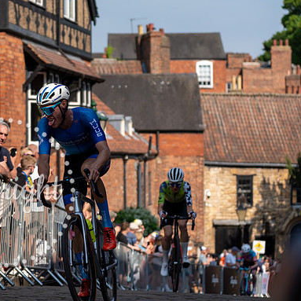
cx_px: 43
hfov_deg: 13.6
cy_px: 98
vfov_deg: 13.7
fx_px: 1249
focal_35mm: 127
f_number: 2.8
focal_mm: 73
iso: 100
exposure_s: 1/1250
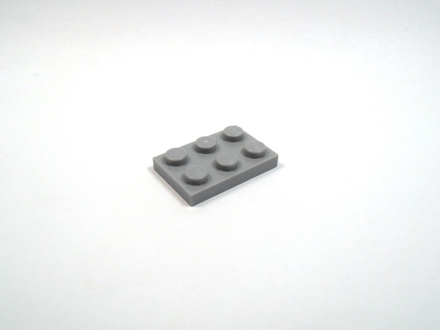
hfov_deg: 50.1
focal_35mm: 37
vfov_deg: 38.7
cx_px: 220
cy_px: 165
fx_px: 470
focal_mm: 6.61
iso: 80
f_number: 3.9
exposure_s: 1/125
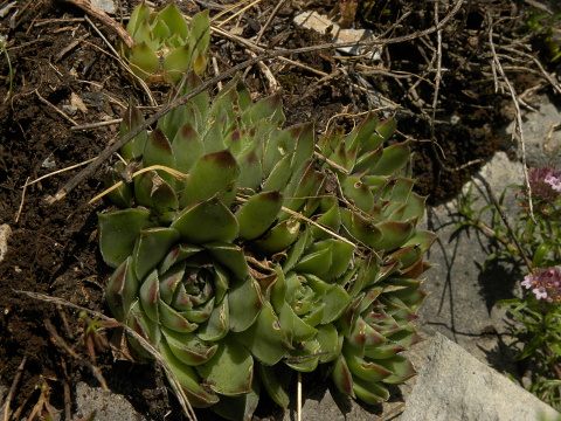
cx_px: 280
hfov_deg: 26.0
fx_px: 1215
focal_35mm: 75
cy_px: 210
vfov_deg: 19.6
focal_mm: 13.4
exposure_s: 1/640
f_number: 7.1
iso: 100
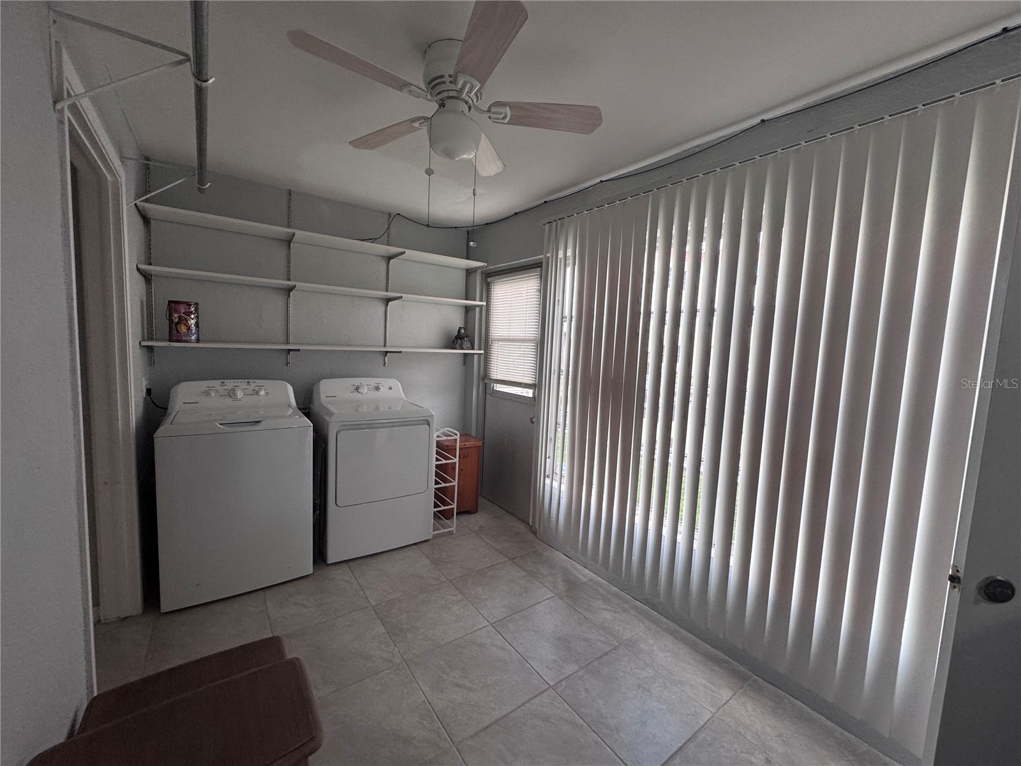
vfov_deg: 85.7
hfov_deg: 102.1
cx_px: 510
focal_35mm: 14
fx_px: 413
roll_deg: -2.4
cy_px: 383
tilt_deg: -5.7
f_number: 2.2
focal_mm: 2.22
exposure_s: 1/120
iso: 250
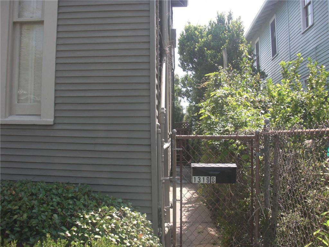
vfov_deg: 39.7
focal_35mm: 36
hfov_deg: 51.4
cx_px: 164
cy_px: 124
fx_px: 342
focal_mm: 6.3
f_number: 2.8
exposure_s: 1/800
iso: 100
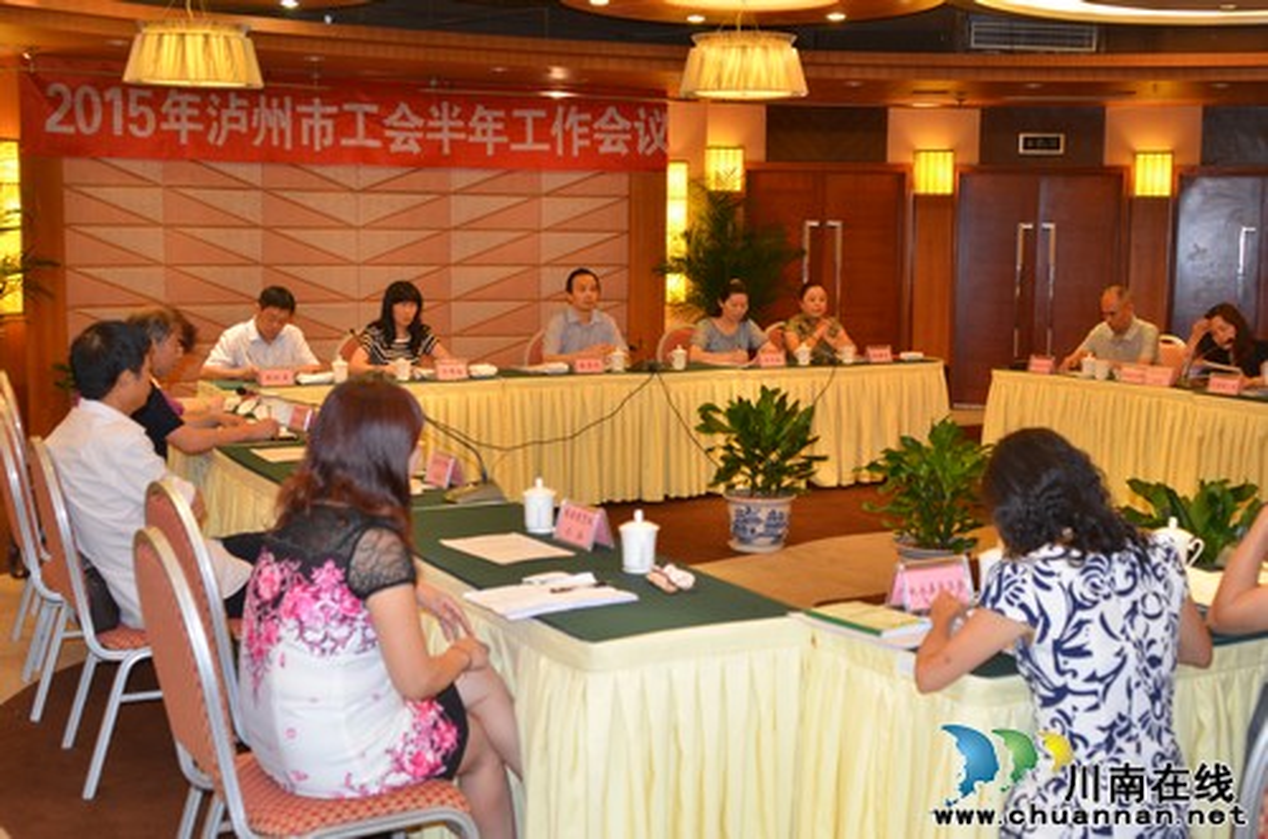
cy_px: 420
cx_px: 634
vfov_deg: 31.7
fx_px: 1476
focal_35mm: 42
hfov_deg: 46.5
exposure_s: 1/60
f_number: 4.8
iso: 640
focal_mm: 28
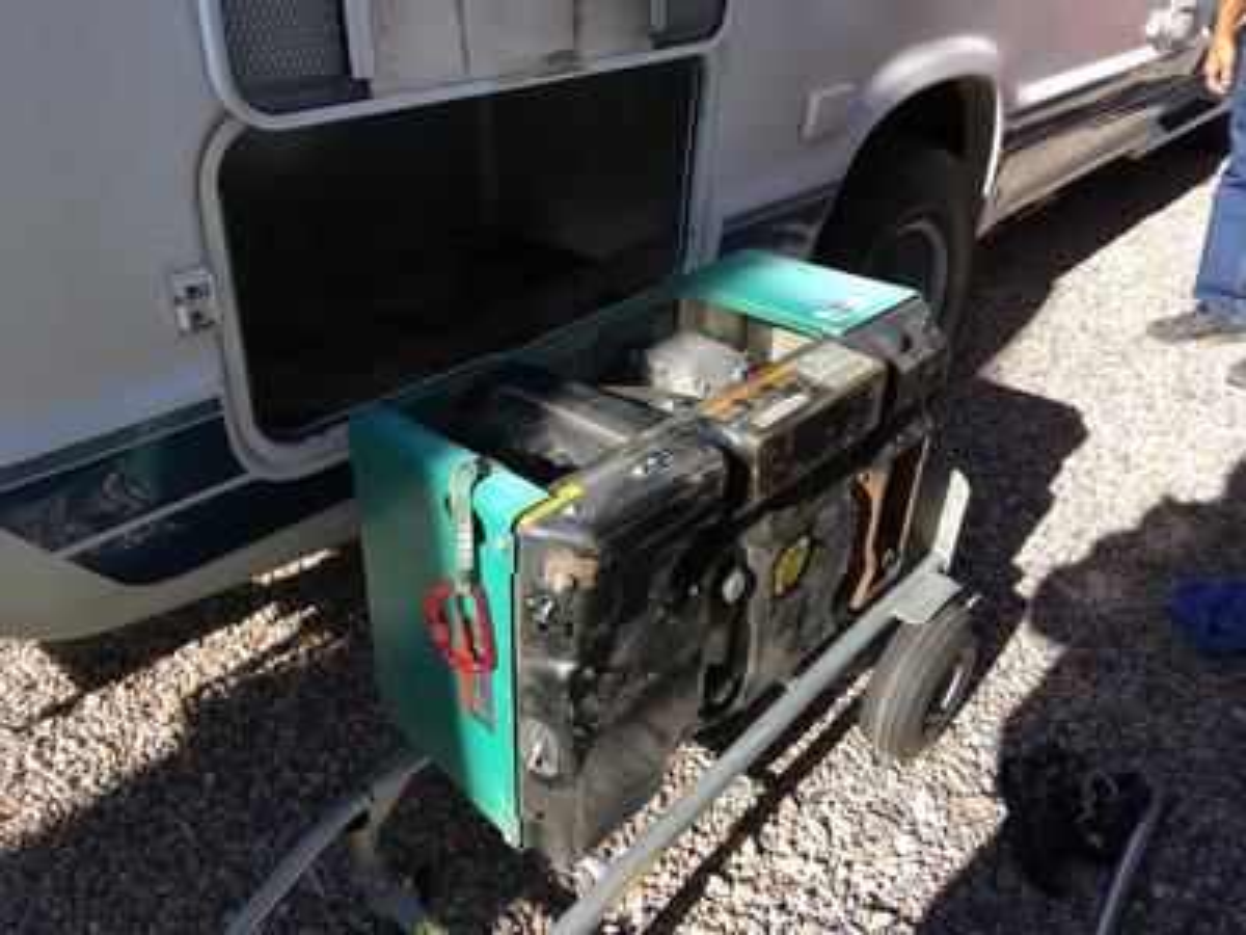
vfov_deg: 48.2
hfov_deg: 61.7
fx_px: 1044
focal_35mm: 29
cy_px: 468
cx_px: 623
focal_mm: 4.15
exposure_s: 1/635
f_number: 2.2
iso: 25
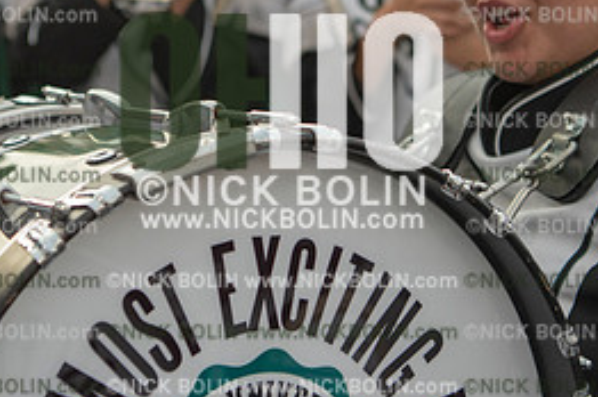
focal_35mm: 102
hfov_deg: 20.0
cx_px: 281
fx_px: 1692
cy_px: 122
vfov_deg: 13.4
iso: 800
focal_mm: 46
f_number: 3.2
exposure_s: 1/800
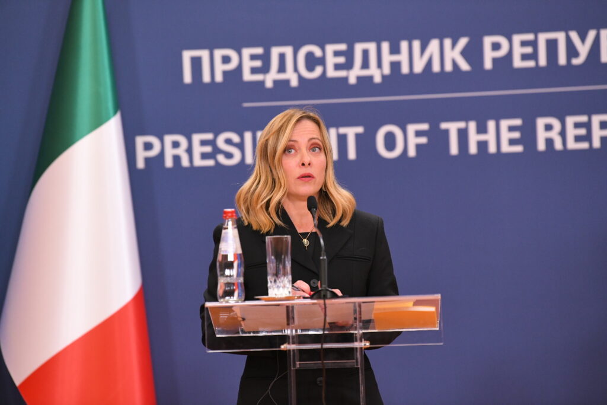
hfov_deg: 10.3
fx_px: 3372
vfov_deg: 6.9
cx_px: 304
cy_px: 202
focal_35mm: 200
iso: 3200
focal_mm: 200
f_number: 4
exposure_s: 1/320
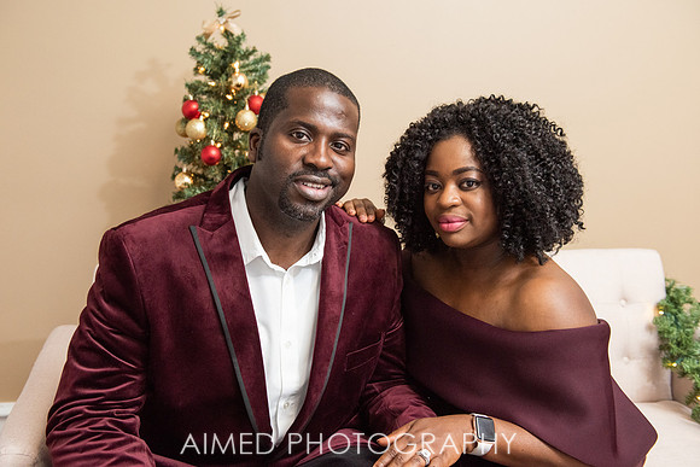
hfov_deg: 51.7
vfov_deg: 35.8
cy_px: 233
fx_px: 722
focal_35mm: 37
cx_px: 343
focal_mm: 35
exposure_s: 1/200
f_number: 4
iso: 1600
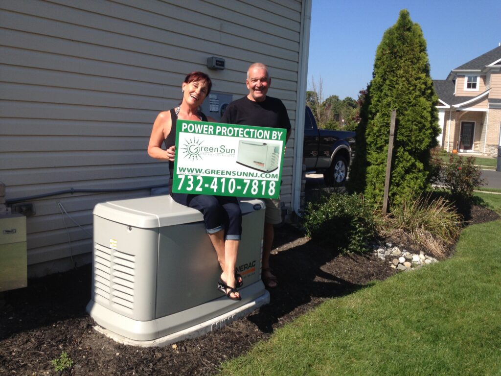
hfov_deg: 52.6
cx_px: 250
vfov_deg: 40.7
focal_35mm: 35
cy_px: 188
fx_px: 507
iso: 50
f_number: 2.4
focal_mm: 4.28
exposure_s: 1/1381
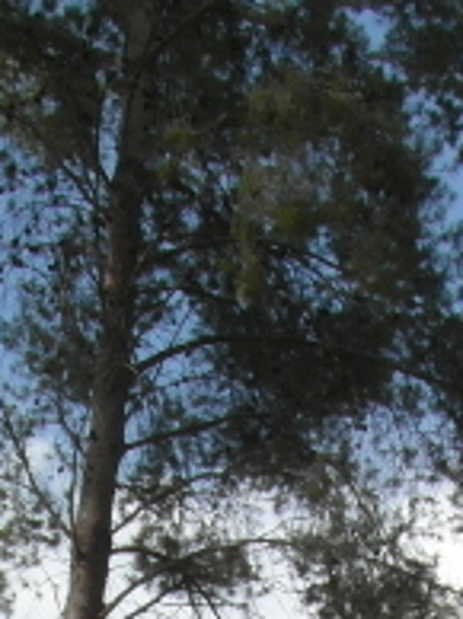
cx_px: 332
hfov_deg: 11.6
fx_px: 2270
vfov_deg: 13.9
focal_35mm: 127
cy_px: 1104
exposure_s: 1/250
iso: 80
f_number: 5.8
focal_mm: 4
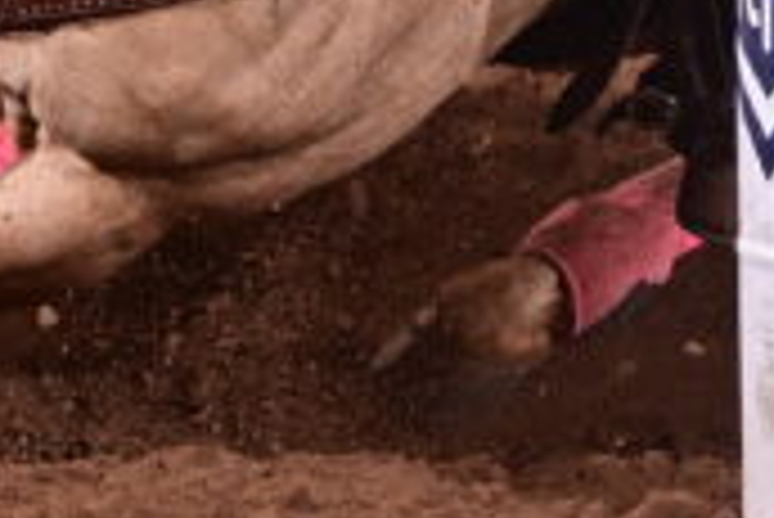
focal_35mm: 785
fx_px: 16891
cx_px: 531
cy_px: -520
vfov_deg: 1.8
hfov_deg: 2.6
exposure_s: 1/250
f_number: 6.3
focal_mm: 110
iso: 1250
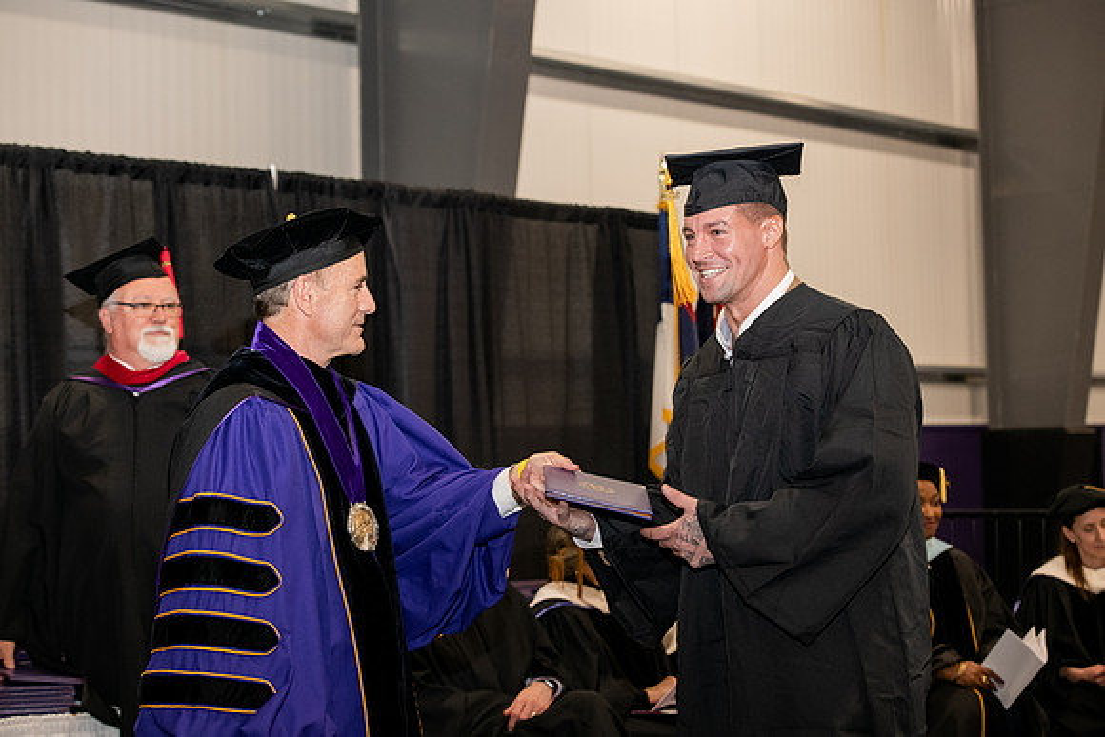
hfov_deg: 28.8
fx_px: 2149
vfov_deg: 19.5
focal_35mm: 70
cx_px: 552
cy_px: 368
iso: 2000
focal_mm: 70
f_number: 5
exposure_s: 1/200
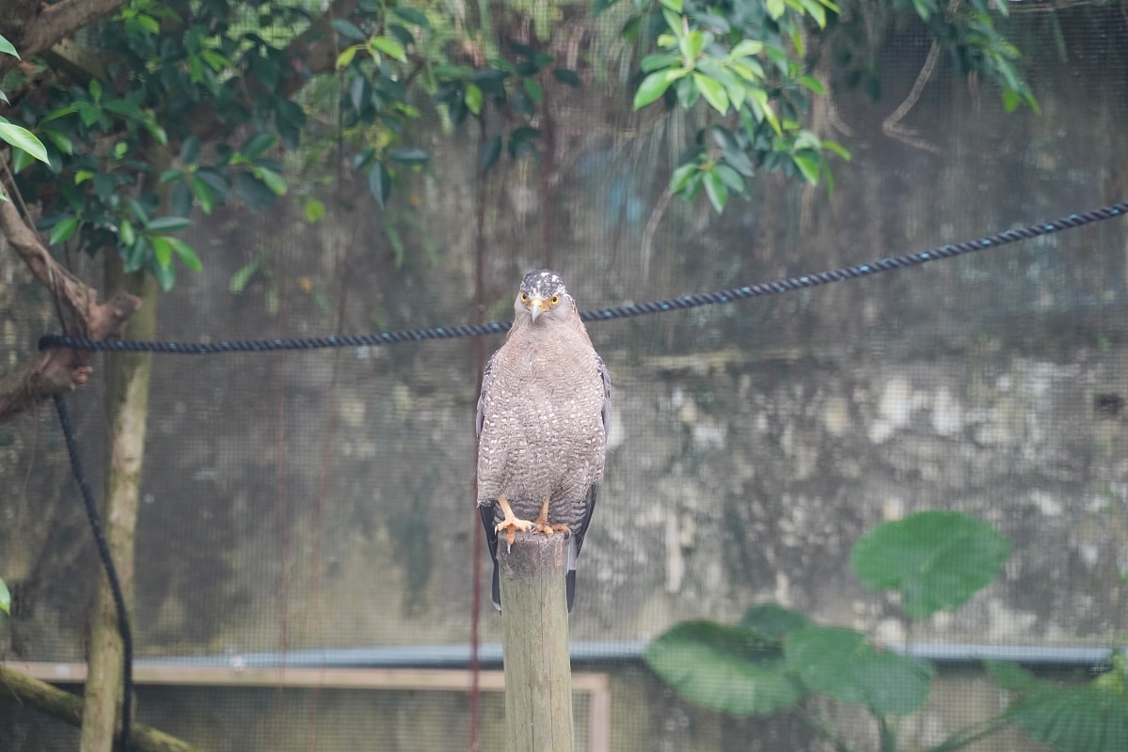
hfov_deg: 27.0
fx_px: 2350
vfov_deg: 18.2
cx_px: 564
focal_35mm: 75
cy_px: 376
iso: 1250
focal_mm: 75
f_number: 4
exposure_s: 1/160
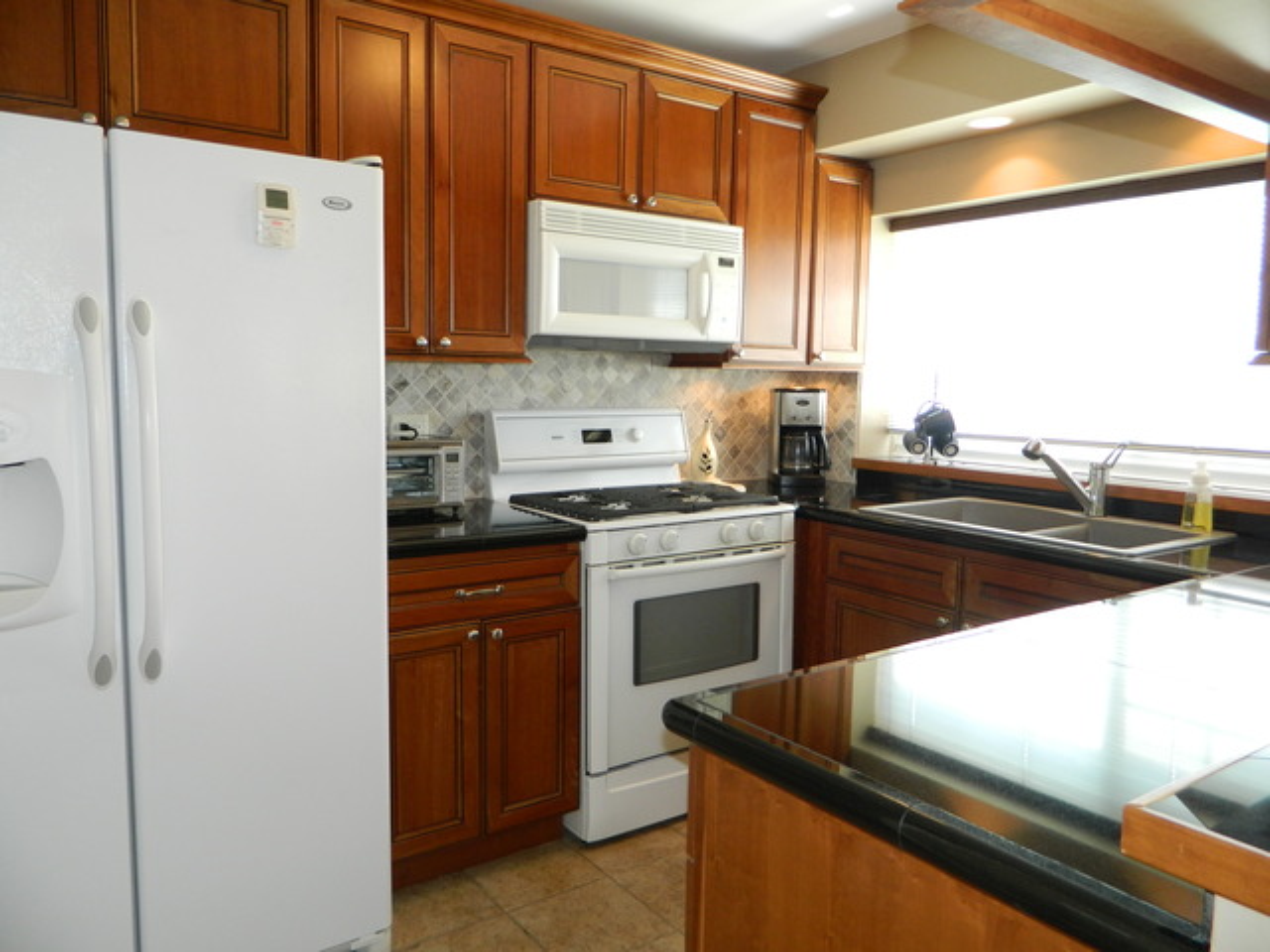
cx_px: 635
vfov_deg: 54.9
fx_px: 917
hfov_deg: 69.4
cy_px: 476
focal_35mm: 25
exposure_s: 1/30
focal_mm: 4.5
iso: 160
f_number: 3.1
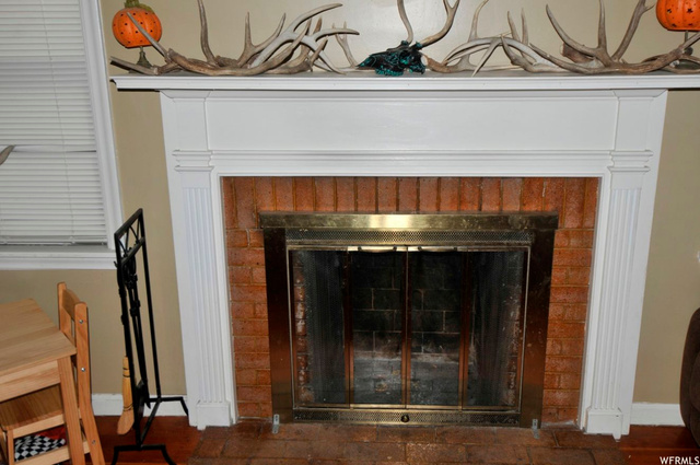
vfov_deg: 36.8
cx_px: 350
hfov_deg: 53.2
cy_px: 232
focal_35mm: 36
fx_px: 699
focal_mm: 24
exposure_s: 1/250
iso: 200
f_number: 4
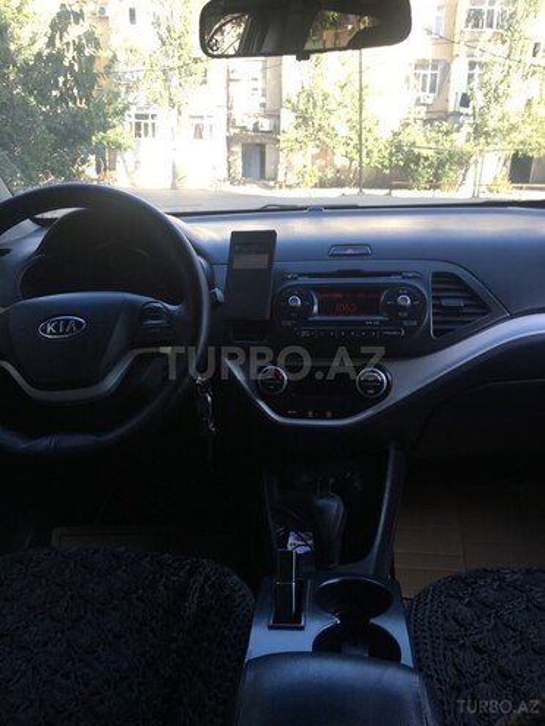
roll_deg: -0.8
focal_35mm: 29
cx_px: 272
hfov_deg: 48.2
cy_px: 363
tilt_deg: -17.0
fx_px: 609
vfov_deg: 61.7
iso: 32
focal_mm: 4.15
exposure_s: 1/100
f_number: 2.2
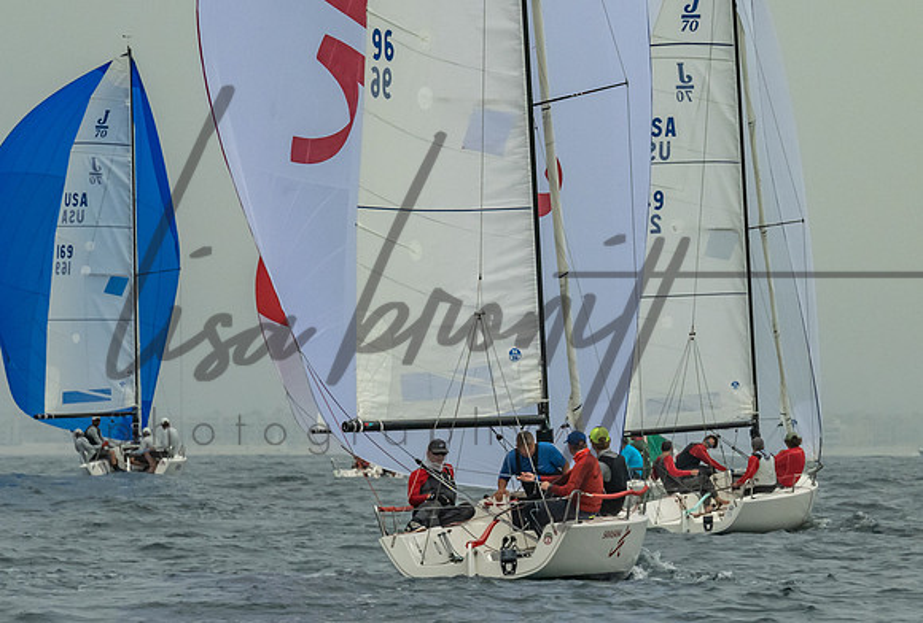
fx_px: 10502
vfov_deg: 3.4
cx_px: 666
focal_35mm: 408
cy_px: 206
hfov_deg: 5.0
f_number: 9
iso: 800
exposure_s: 1/3200
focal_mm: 200
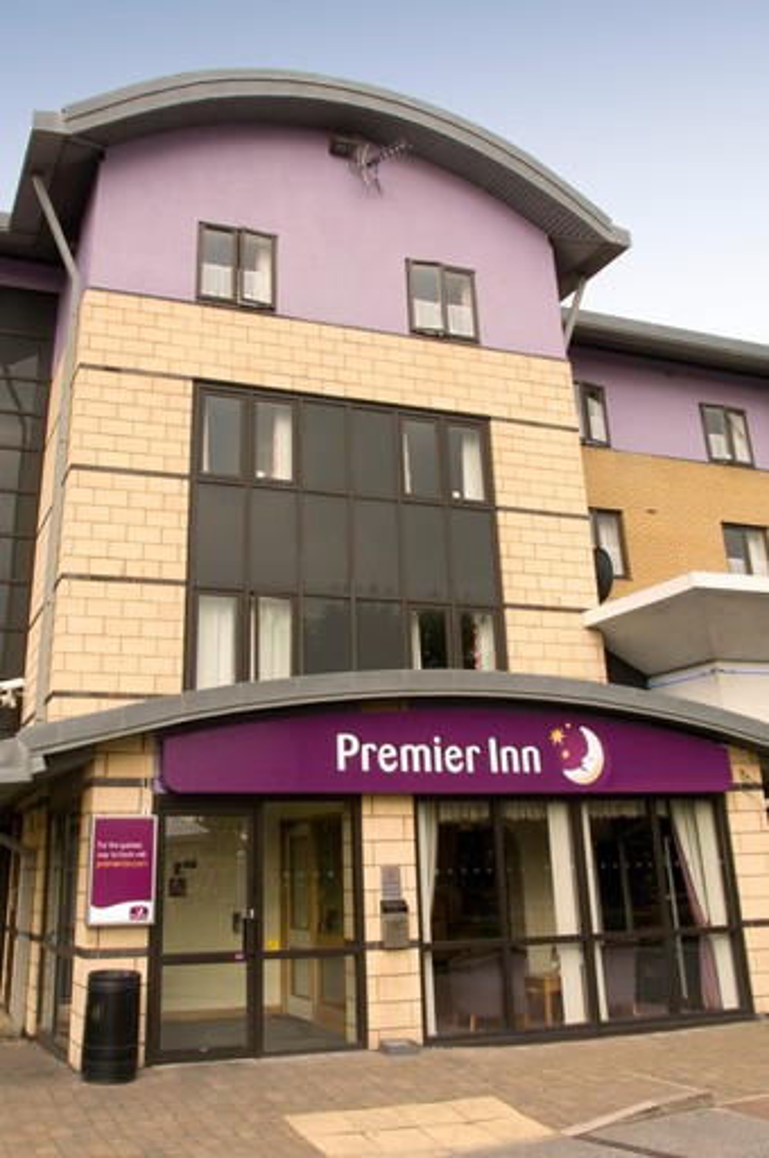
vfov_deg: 62.0
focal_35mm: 30
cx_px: 384
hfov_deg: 43.5
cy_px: 579
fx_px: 964
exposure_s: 1/60
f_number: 11
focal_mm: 20
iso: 200
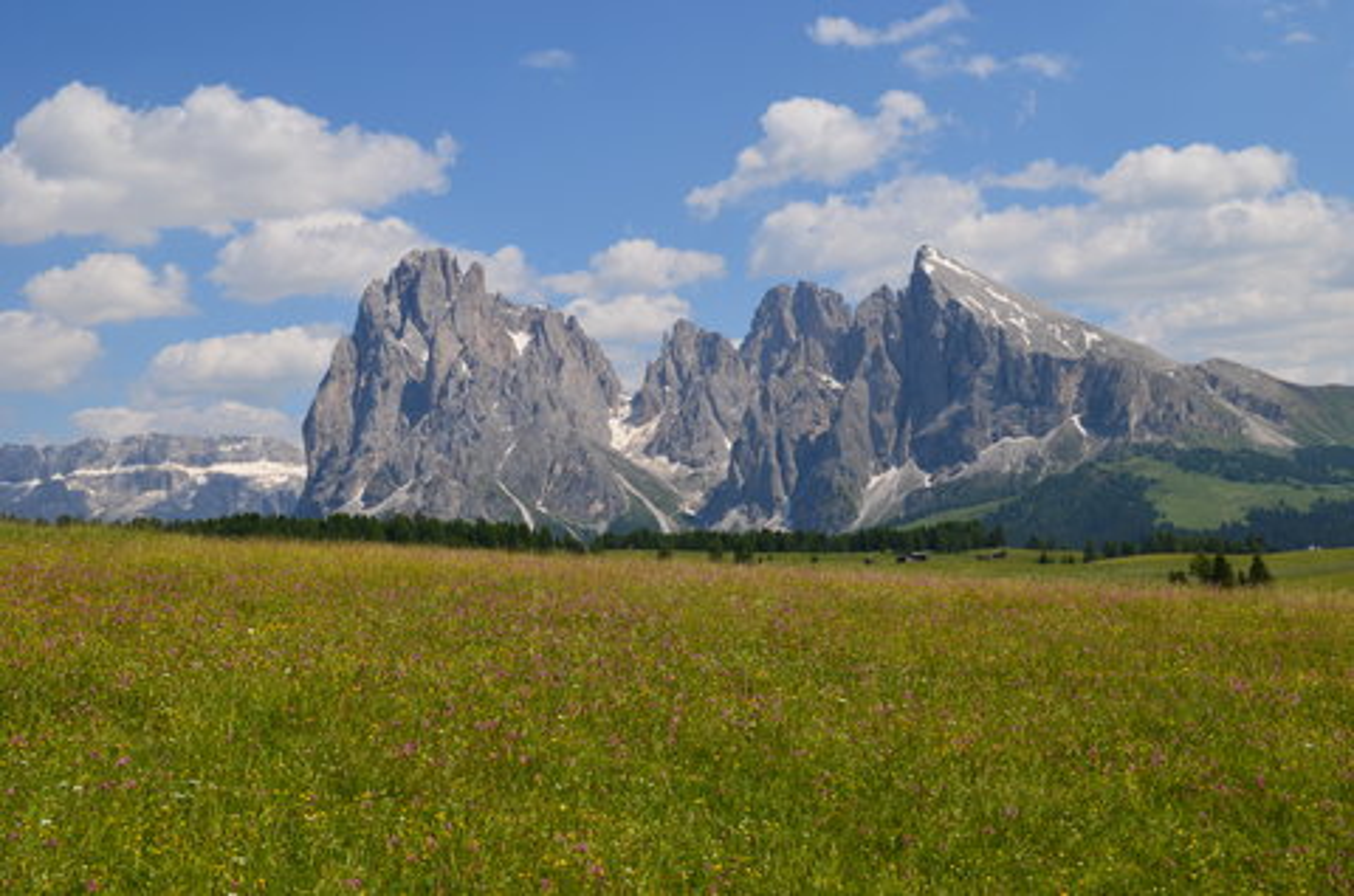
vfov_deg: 29.7
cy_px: 448
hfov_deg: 43.7
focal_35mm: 45
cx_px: 677
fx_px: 1689
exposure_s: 1/160
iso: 100
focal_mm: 30
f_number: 11
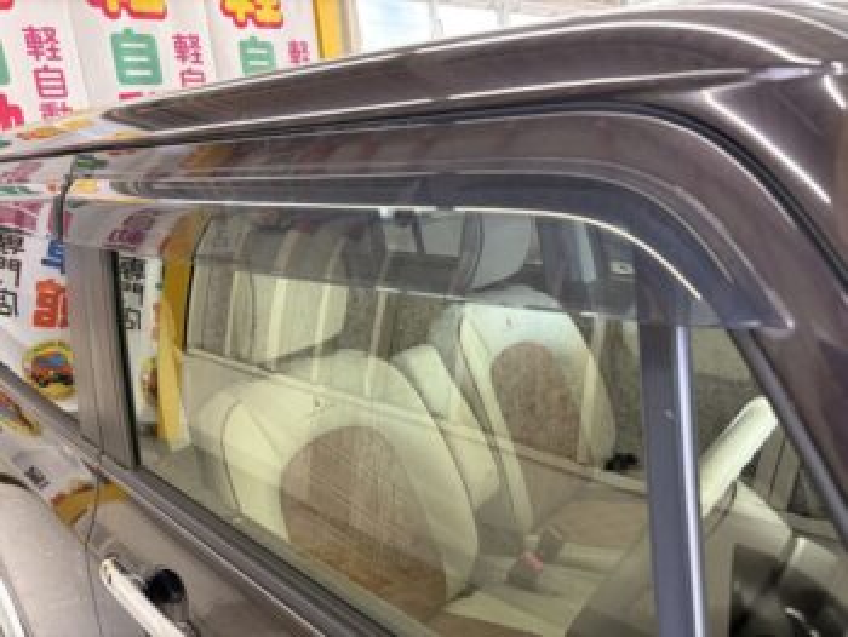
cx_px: 424
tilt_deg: -14.5
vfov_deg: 53.1
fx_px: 637
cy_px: 318
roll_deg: +5.6
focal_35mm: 26
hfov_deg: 67.3
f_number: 1.6
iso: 160
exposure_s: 1/50
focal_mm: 5.96
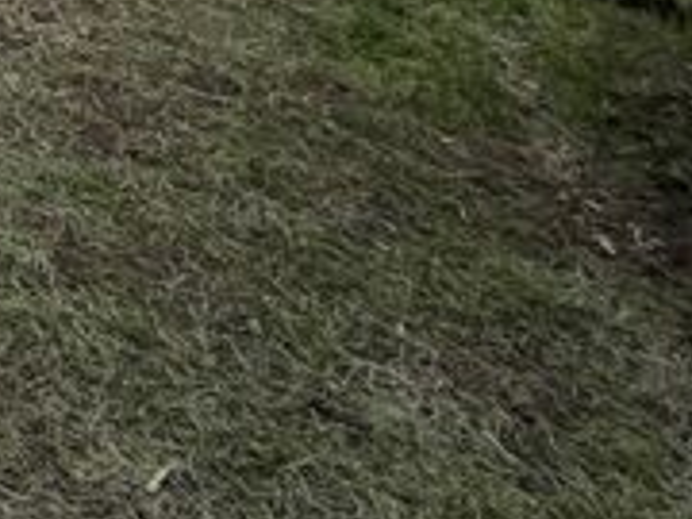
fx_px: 1659
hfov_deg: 13.8
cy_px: -984
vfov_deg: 11.5
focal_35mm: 83
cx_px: -1086
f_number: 2.2
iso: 32
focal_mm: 2.22
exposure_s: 1/770
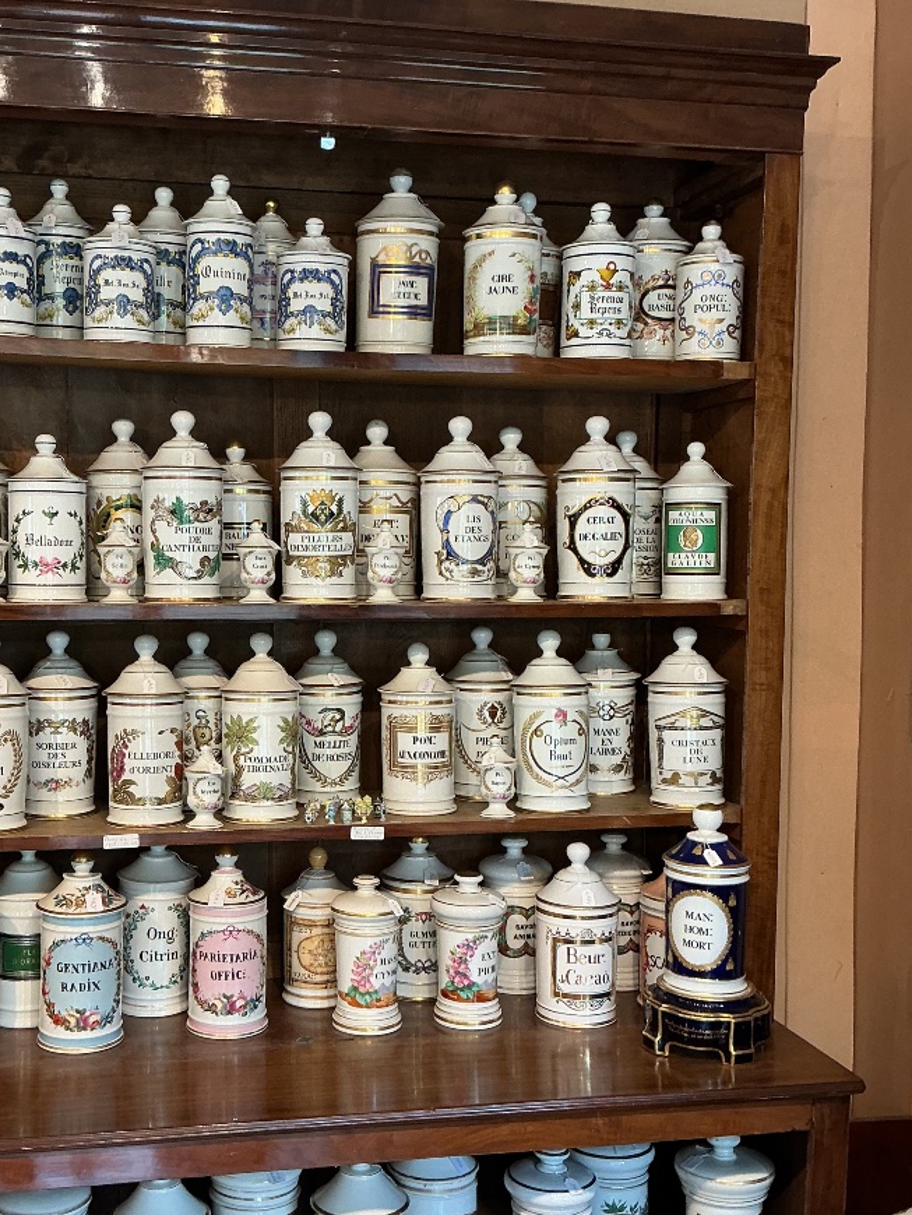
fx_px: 1404
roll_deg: +0.1
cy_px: 628
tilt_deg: -4.2
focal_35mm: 40
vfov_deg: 46.8
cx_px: 318
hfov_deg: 35.7
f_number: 1.8
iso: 100
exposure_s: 1/50
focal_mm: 3
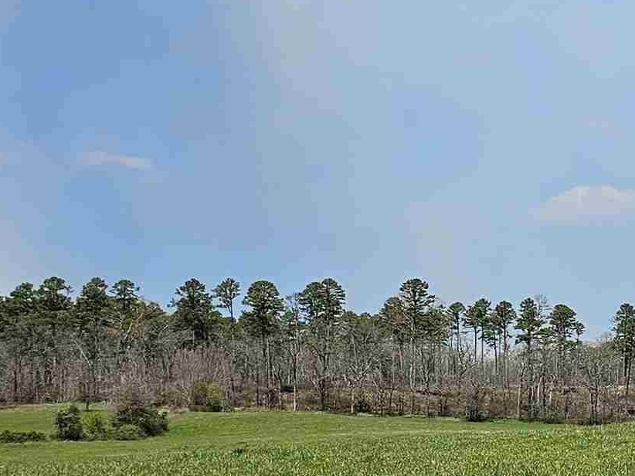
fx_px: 1577
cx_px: 948
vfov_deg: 17.0
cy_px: 387
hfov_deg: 19.8
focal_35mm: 86
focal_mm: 6.3
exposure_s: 1/1395
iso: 10
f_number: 1.7
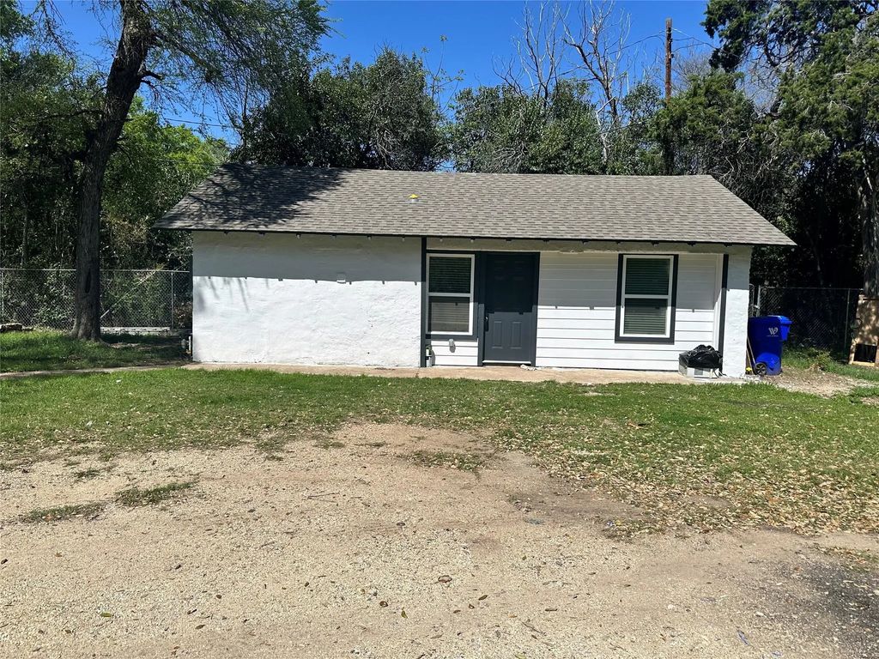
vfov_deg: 56.8
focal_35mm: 24
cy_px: 330
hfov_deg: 71.6
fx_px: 609
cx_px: 440
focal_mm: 6.86
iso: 80
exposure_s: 1/8197
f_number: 1.78
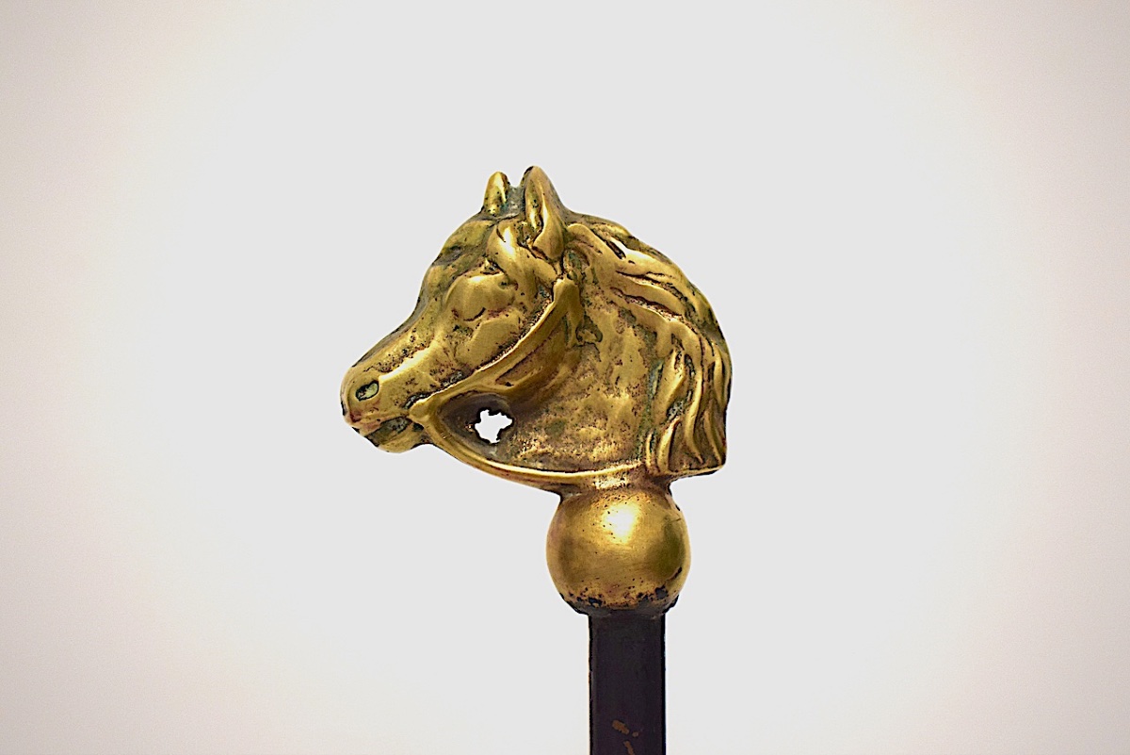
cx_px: 565
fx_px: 2119
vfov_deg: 20.2
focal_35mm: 68
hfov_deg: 29.9
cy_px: 378
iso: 800
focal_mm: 45
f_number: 5
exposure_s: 1/125
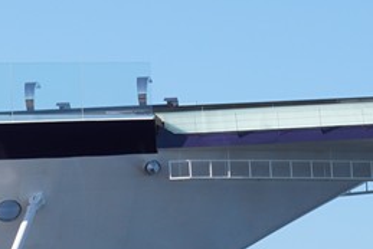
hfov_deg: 5.4
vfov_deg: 3.8
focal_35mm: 363
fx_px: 3763
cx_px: -618
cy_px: -160
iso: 200
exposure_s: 1/100
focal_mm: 47
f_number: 18
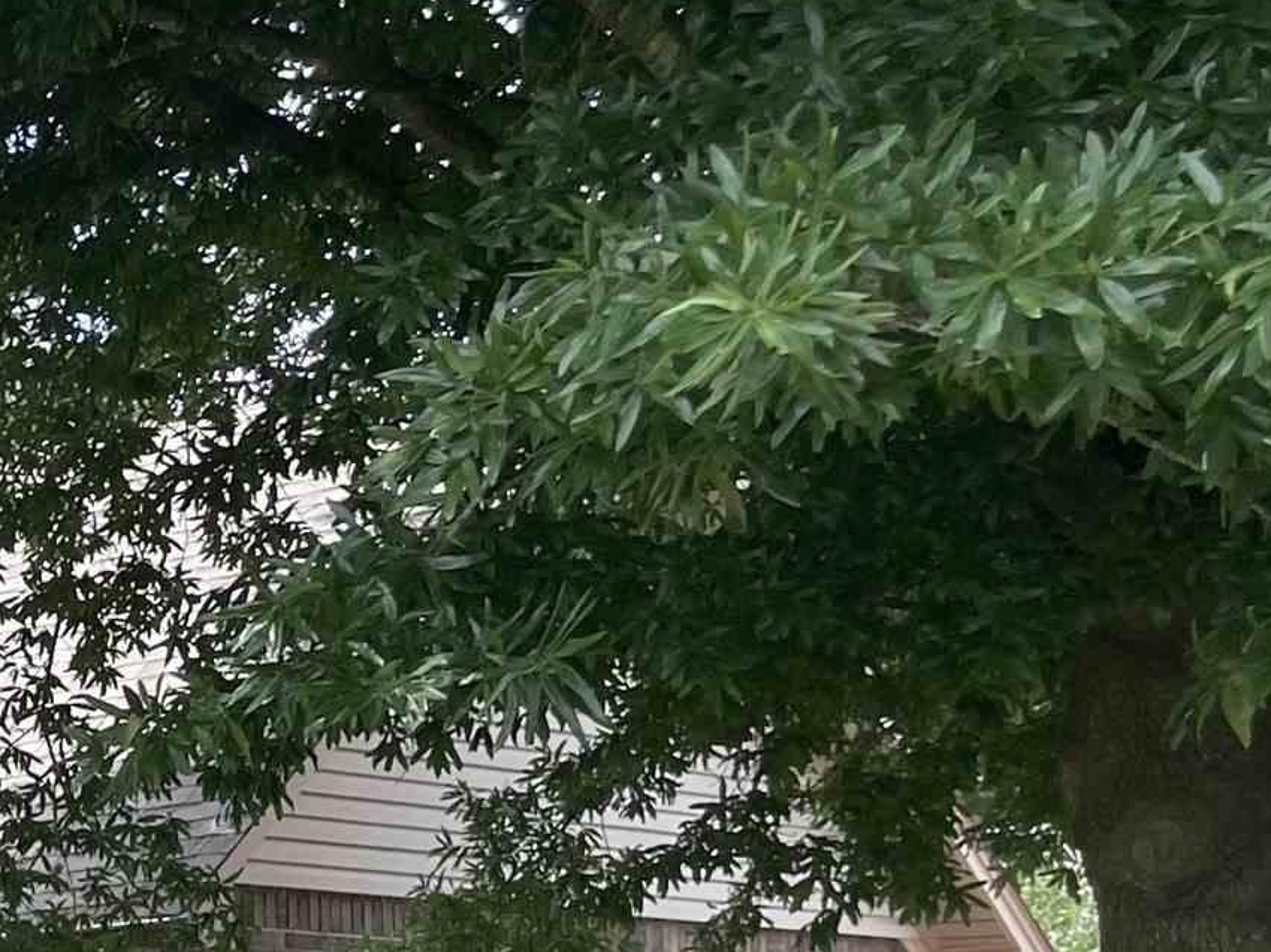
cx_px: -935
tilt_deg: +2.7
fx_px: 3450
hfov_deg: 17.4
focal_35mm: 94
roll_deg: +0.9
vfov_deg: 15.3
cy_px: 1061
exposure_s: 1/774
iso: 32
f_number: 1.6
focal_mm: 4.2
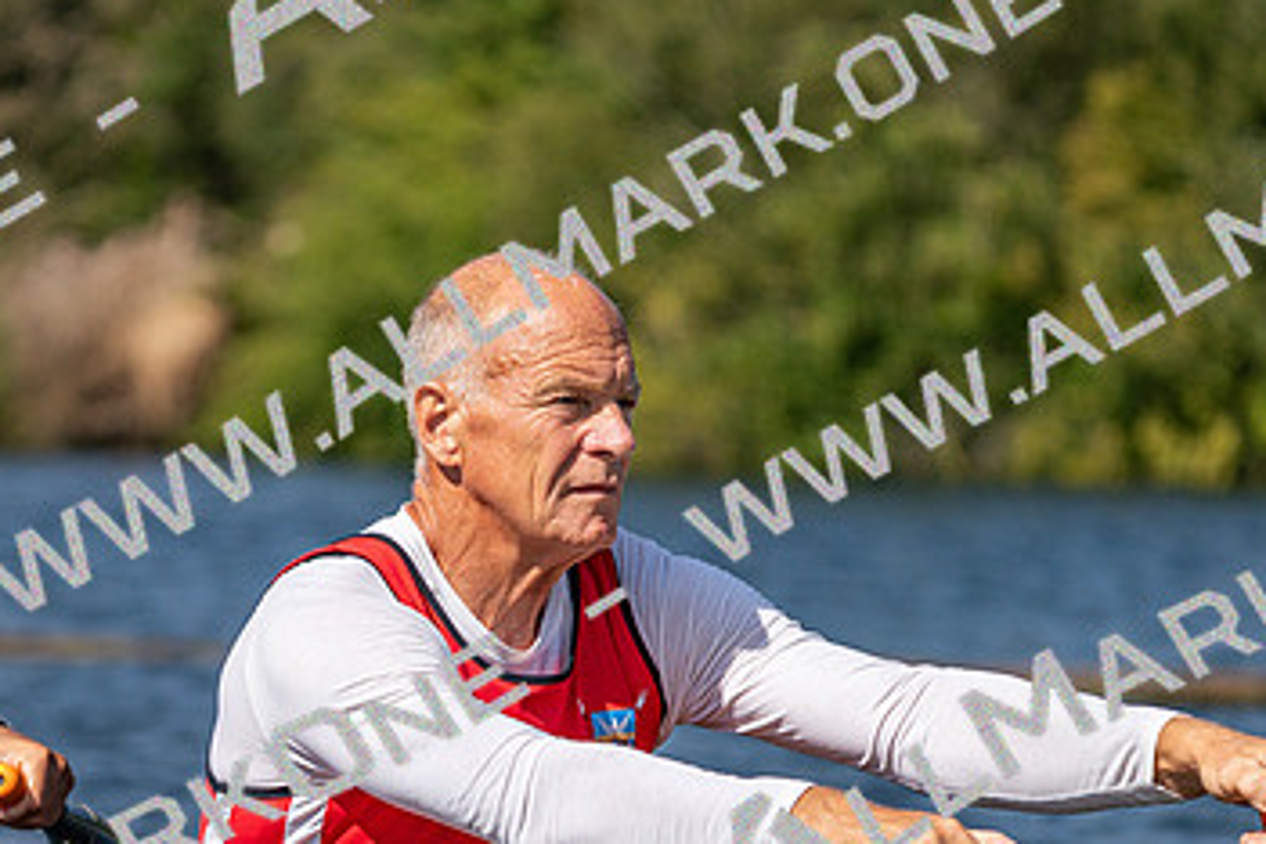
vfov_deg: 4.0
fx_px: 12132
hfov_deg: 6.0
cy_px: 622
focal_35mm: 345
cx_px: 422
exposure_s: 1/2000
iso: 160
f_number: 5.6
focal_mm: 209
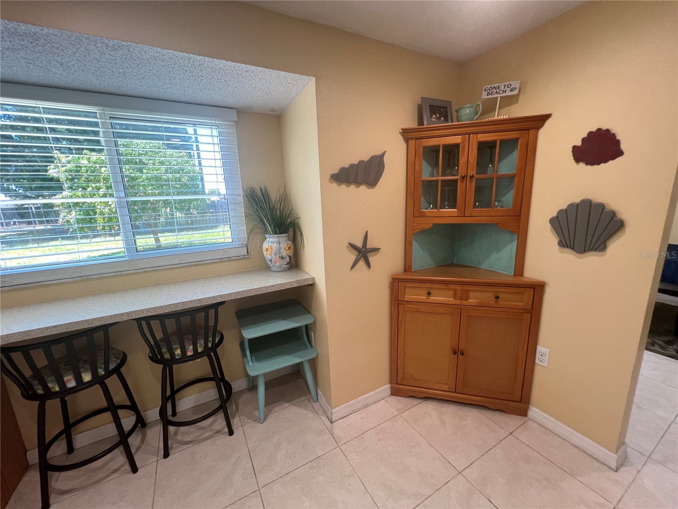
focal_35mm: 13
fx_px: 255
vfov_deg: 89.9
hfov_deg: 106.2
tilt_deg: -10.9
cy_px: 254
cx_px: 339
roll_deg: +2.9
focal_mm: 1.57
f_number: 1.8
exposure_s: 1/104
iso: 125
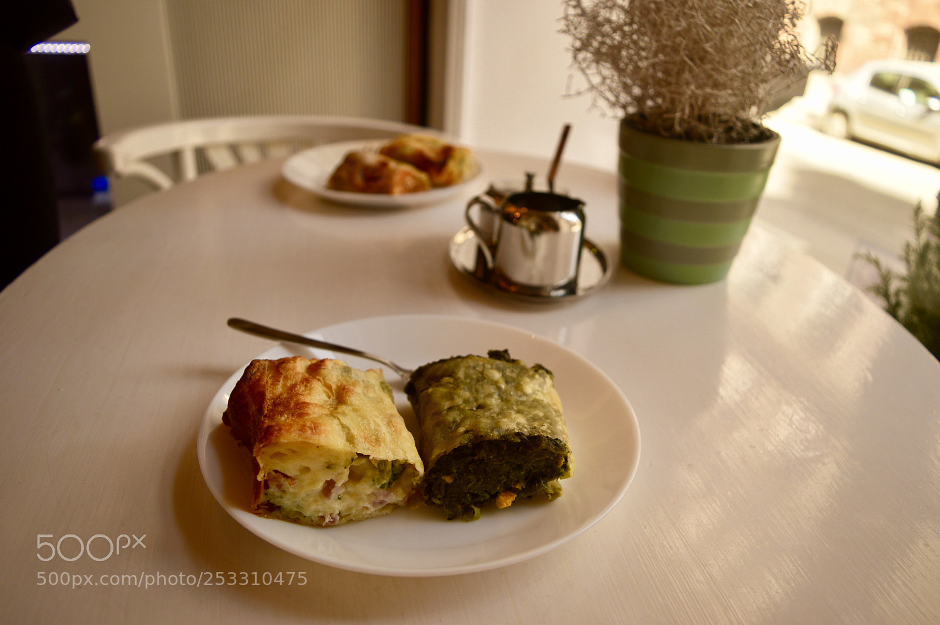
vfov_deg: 47.9
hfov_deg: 67.4
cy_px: 312
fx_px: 704
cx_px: 470
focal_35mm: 27
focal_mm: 18
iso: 100
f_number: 3.5
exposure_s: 1/80
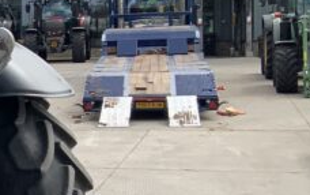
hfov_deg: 13.4
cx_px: -269
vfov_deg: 9.5
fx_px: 1167
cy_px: 91
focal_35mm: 138
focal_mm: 3
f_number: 1.8
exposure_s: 1/1377
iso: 16
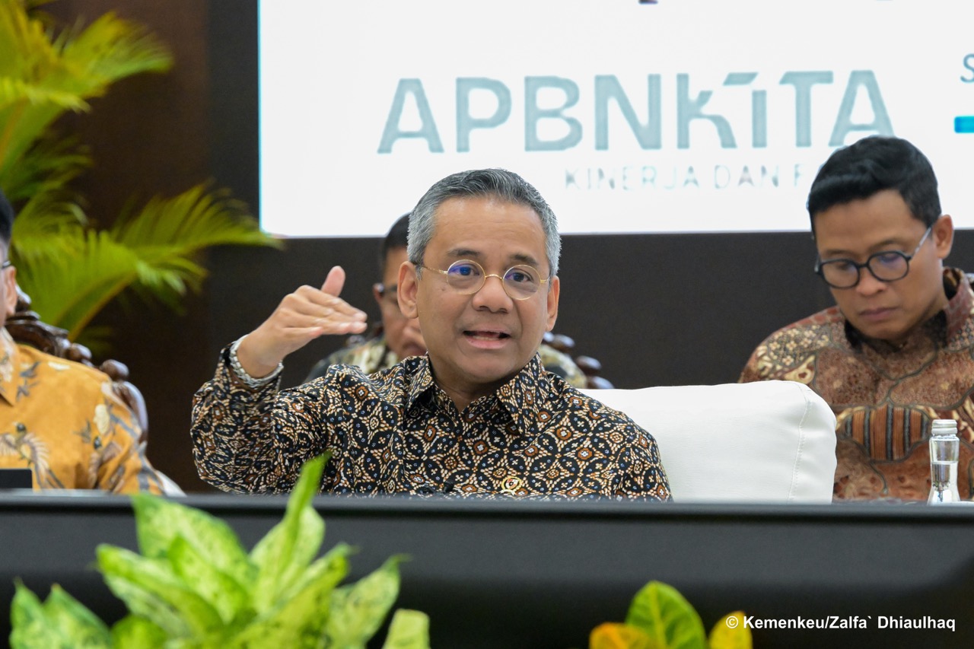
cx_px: 487
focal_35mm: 320
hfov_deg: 6.4
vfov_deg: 4.3
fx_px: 8656
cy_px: 324
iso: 12800
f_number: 10
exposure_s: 1/100
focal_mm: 320
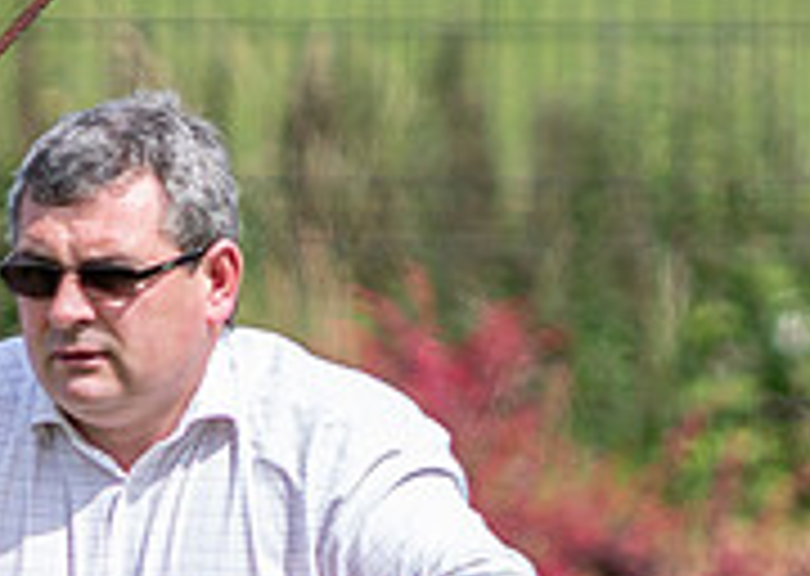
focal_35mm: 2843
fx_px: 65304
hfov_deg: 0.7
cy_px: 1001
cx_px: 239
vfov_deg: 0.5
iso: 100
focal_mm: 300
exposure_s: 1/1600
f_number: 2.8
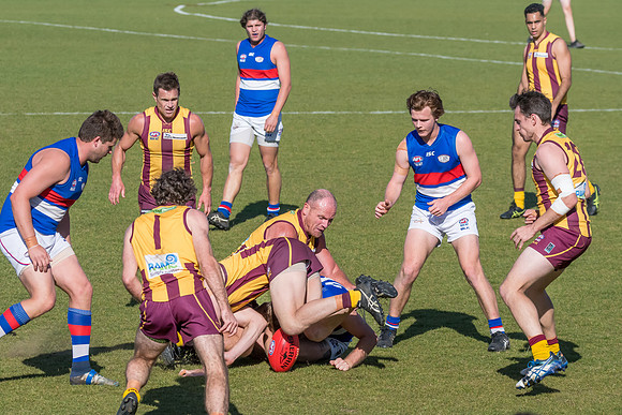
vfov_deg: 5.0
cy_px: 209
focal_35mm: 276
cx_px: 309
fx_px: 4774
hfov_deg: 7.5
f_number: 8
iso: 800
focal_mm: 160
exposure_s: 1/5000
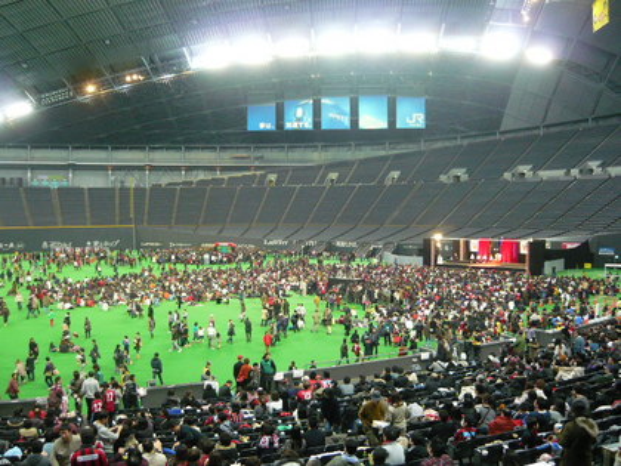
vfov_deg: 42.9
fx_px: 592
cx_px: 310
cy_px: 233
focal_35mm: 33
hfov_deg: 55.4
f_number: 2.8
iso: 400
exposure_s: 1/30
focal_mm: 5.5
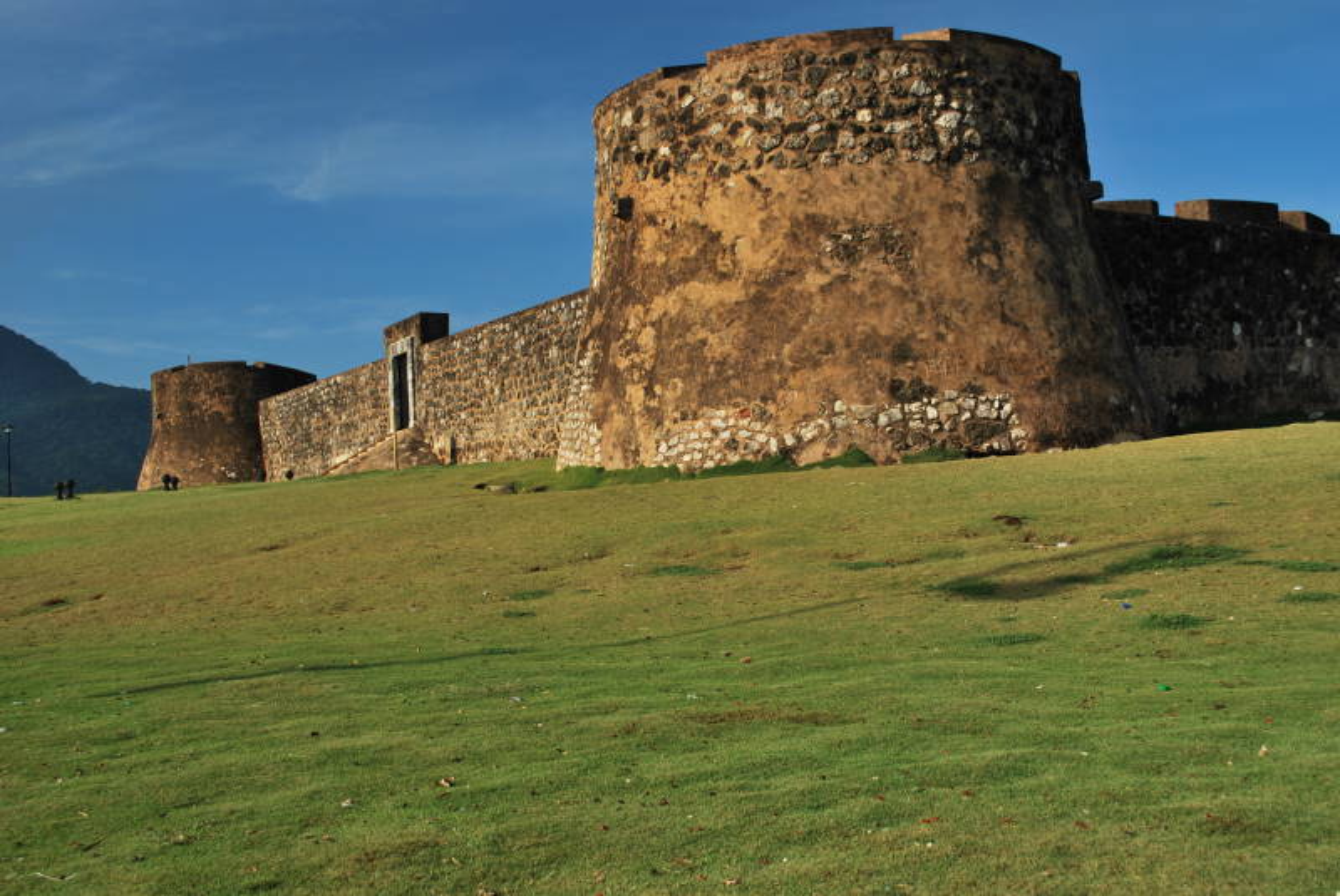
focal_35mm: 36
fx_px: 1341
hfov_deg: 53.1
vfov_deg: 36.9
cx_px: 670
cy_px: 448
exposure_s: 1/125
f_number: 5.6
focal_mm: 24
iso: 100
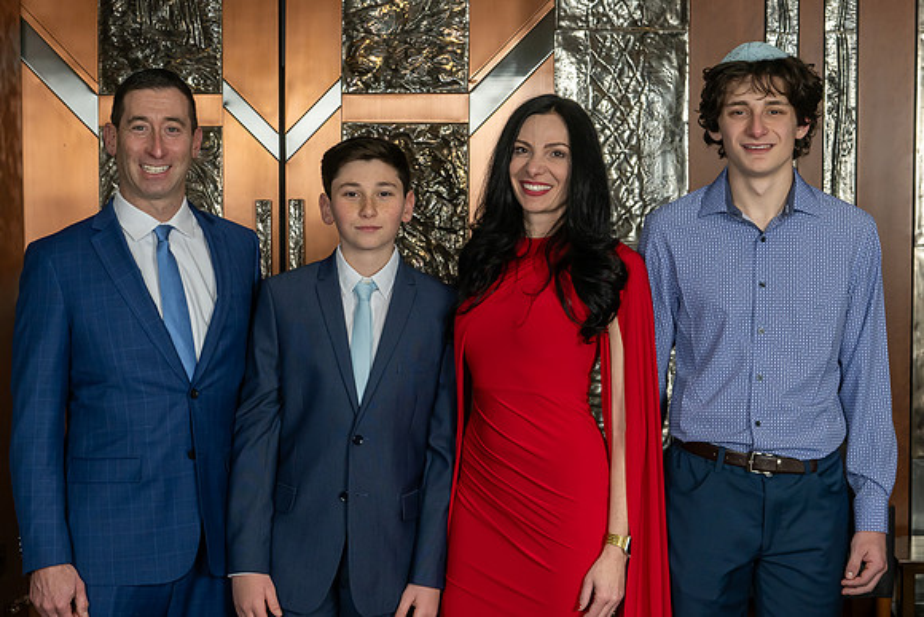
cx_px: 448
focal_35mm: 68
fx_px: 1735
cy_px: 304
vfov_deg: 20.2
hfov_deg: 29.8
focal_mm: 40
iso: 400
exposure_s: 1/200
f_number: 9
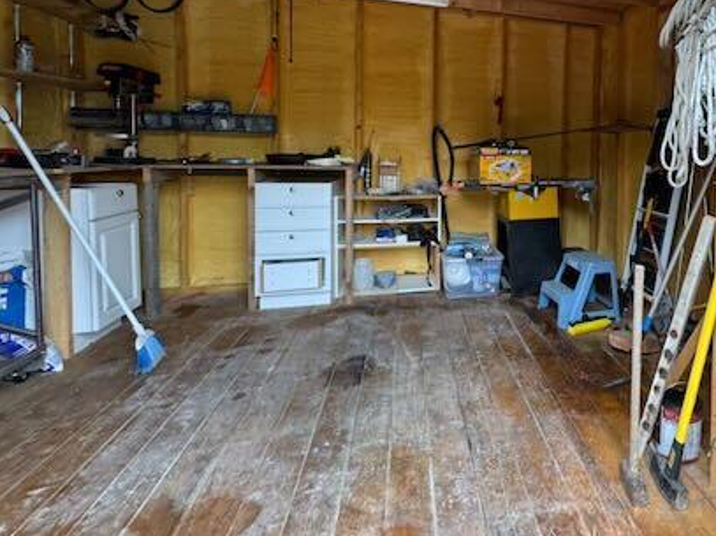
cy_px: 176
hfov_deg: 69.8
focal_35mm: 22
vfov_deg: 59.5
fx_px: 455
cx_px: 561
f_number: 2.2
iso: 125
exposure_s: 1/99
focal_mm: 2.22
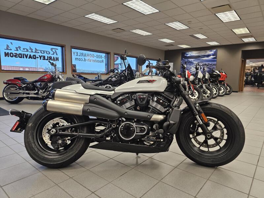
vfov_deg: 58.9
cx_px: 132
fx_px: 175
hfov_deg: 73.9
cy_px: 99
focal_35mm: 23
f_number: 1.7
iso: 200
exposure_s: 1/120
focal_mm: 6.3
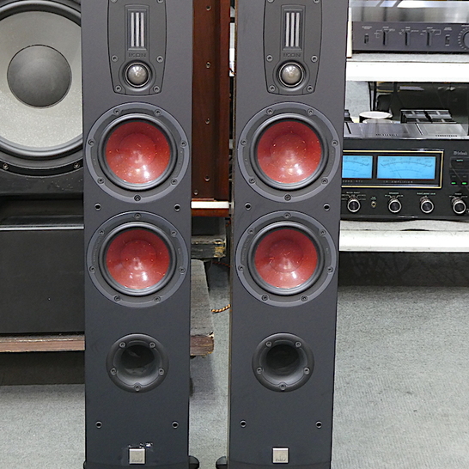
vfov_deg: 17.2
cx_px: 210
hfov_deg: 17.2
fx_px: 1548
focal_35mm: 101
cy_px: 241
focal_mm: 11.7
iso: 200
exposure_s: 1/2.5
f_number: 4.4
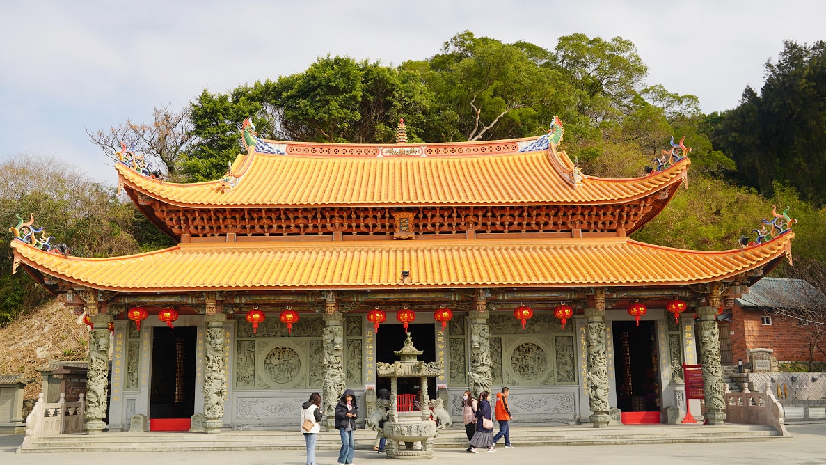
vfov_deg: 32.8
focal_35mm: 36
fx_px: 789
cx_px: 414
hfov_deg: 55.3
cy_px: 228
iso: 100
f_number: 7.1
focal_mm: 34
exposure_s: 1/100
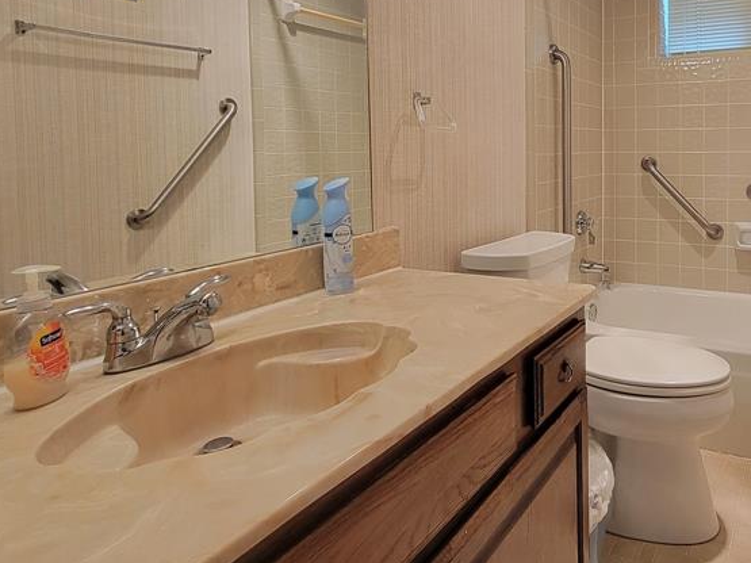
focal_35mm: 24
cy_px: 176
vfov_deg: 55.3
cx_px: 578
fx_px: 521
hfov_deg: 66.4
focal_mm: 2.2
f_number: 2.2
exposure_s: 1/60
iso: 160
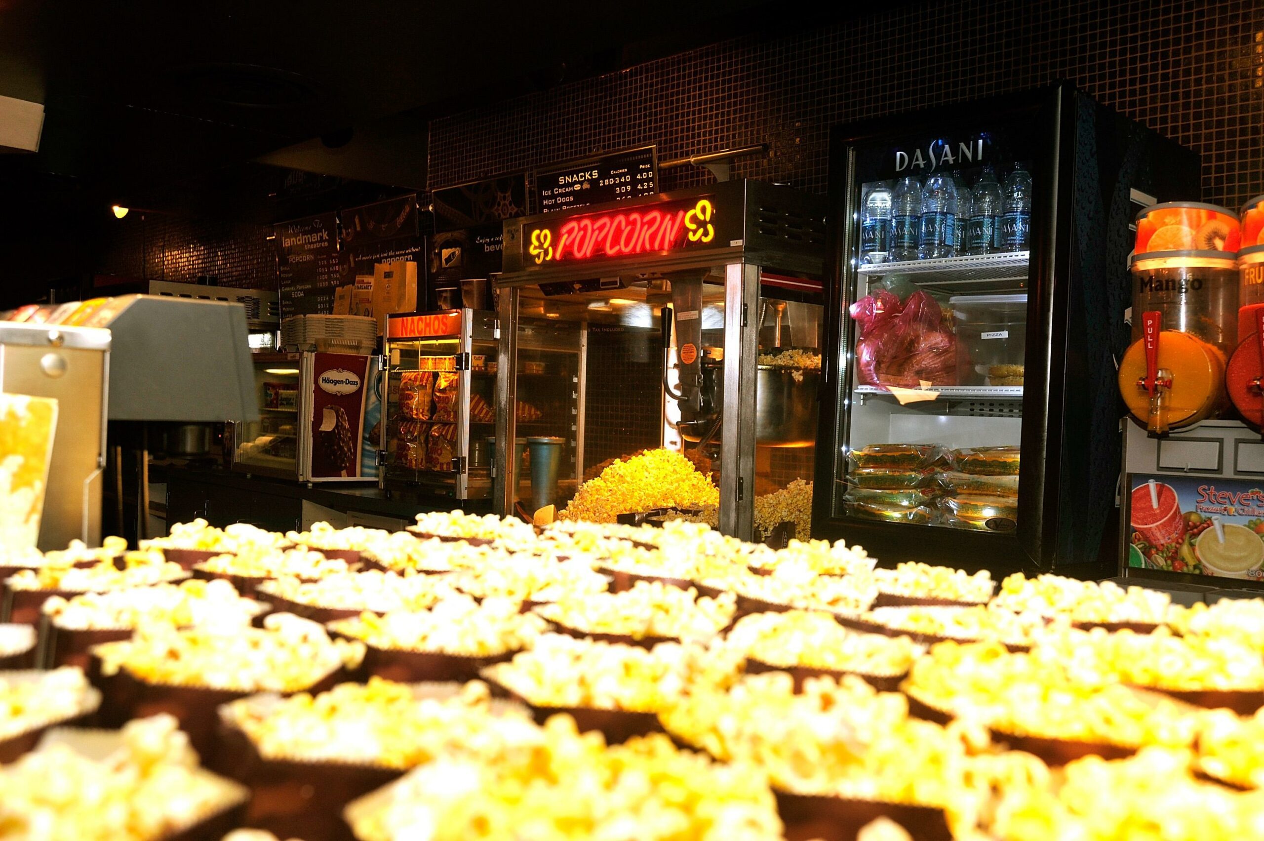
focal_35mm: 35
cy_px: 420
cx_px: 632
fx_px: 1228
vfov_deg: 37.8
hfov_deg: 54.5
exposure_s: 1/60
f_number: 8
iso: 800
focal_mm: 35
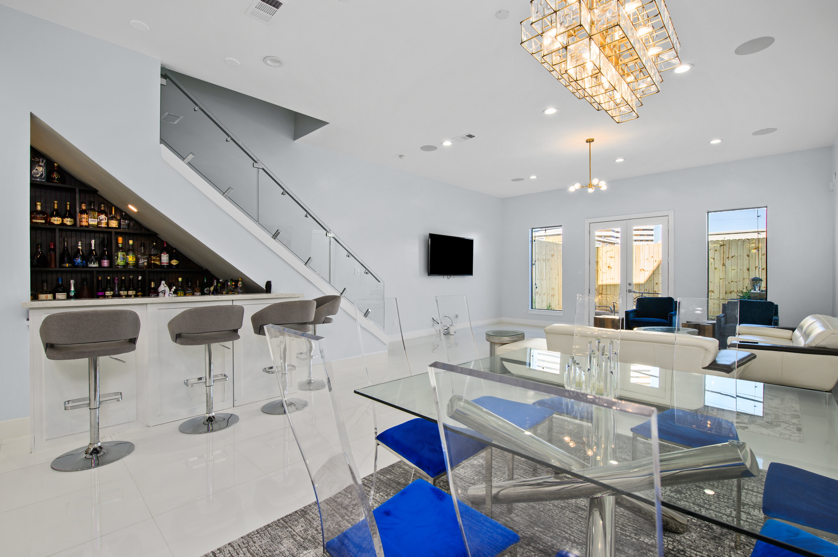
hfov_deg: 96.8
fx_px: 372
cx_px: 419
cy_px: 278
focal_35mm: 16
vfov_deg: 73.7
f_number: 8
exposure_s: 1/5
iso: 320
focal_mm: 16
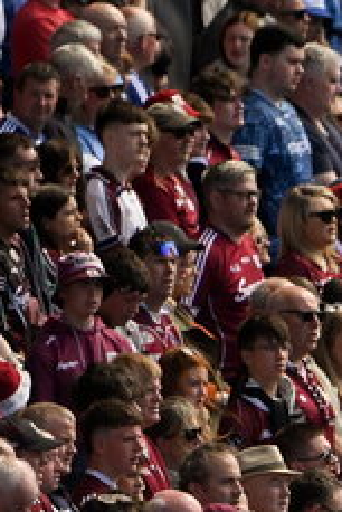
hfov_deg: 0.8
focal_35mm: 1786
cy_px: 459
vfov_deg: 1.2
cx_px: 854
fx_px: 25410
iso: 500
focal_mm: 400
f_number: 4.5
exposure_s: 1/3200
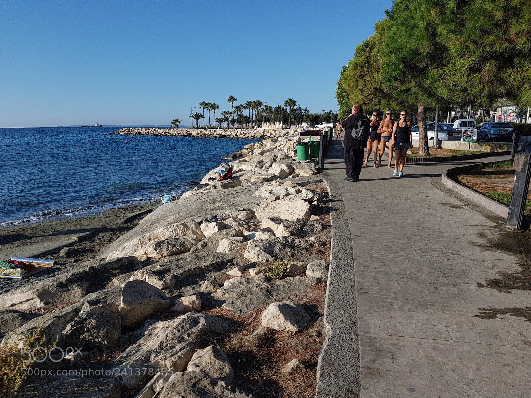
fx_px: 399
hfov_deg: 67.3
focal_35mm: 26
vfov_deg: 53.1
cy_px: 199
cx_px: 266
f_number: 1.7
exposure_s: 1/2376
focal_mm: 4.2
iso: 40
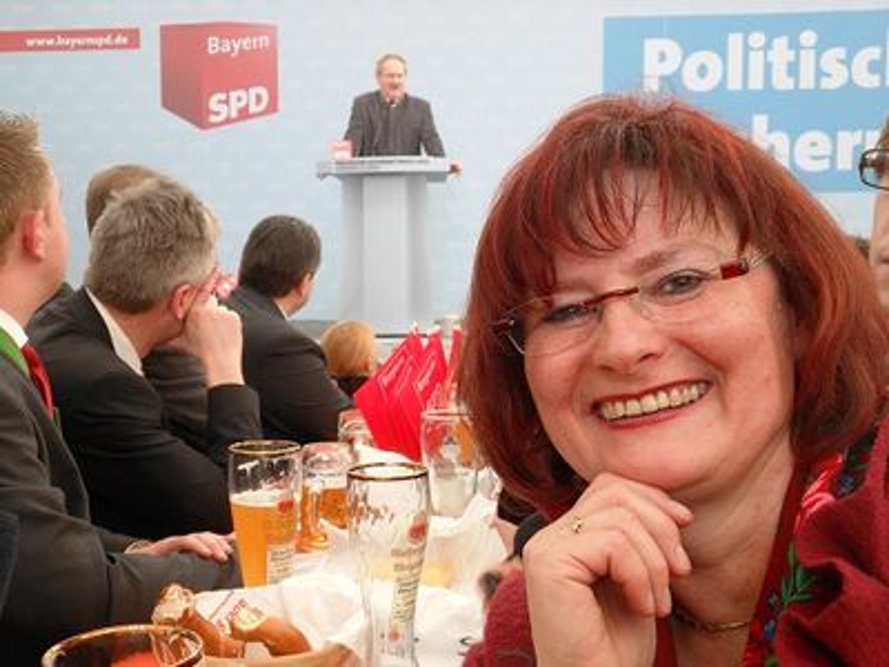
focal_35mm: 43
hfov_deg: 43.9
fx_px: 1104
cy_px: 334
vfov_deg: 33.6
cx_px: 444
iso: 100
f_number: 3.8
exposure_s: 1/30
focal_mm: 7.7
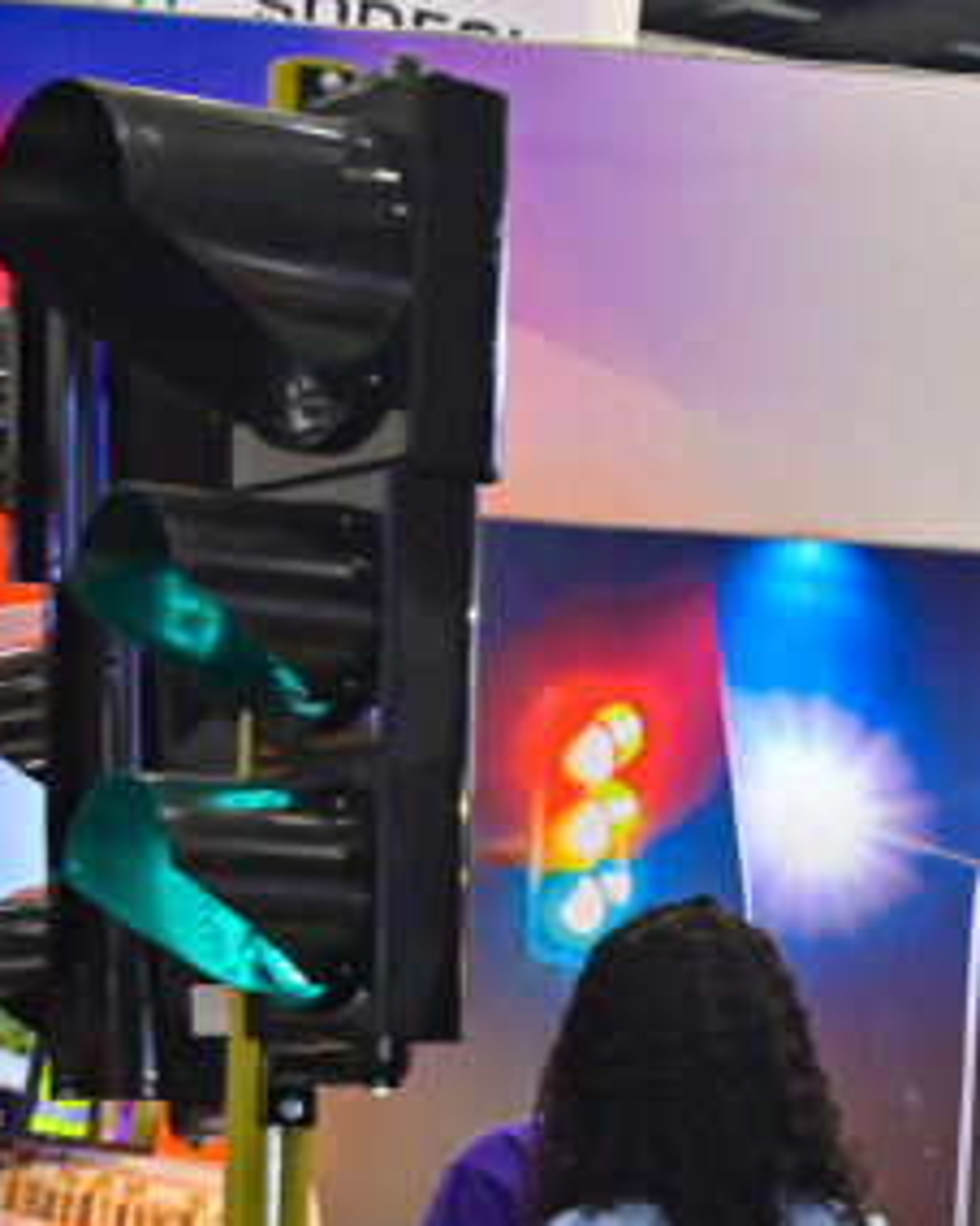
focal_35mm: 142
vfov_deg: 13.3
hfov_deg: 10.6
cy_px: 1295
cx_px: 1373
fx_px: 5151
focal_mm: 28
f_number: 4
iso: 1000
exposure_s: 1/200
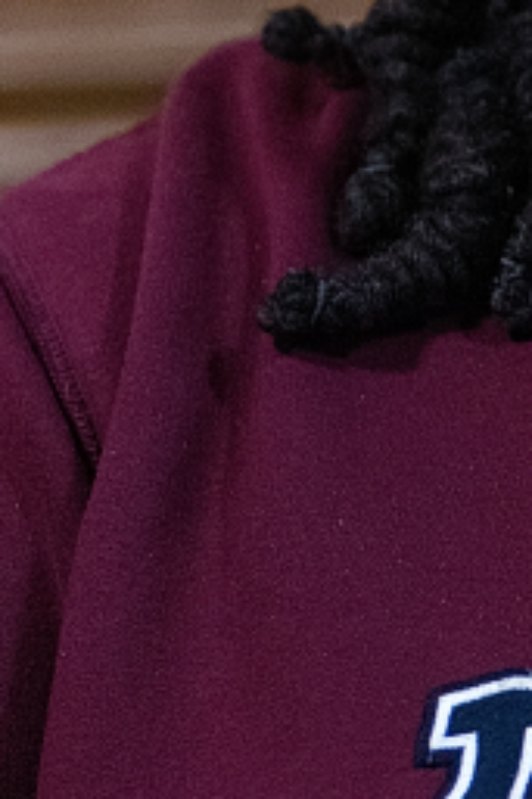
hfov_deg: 3.1
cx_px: 879
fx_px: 9921
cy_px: -208
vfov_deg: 4.6
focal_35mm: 447
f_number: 2.2
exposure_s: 1/125
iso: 4000
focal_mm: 85
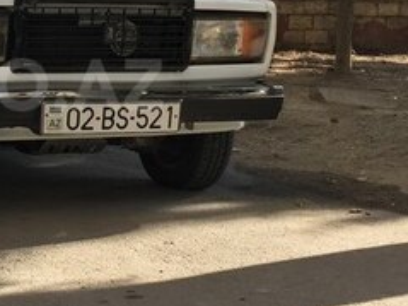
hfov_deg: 23.3
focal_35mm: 80
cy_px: 85
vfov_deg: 18.3
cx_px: -12
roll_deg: -0.6
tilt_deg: -3.0
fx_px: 942
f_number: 2.2
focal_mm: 4.15
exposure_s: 1/549
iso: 32
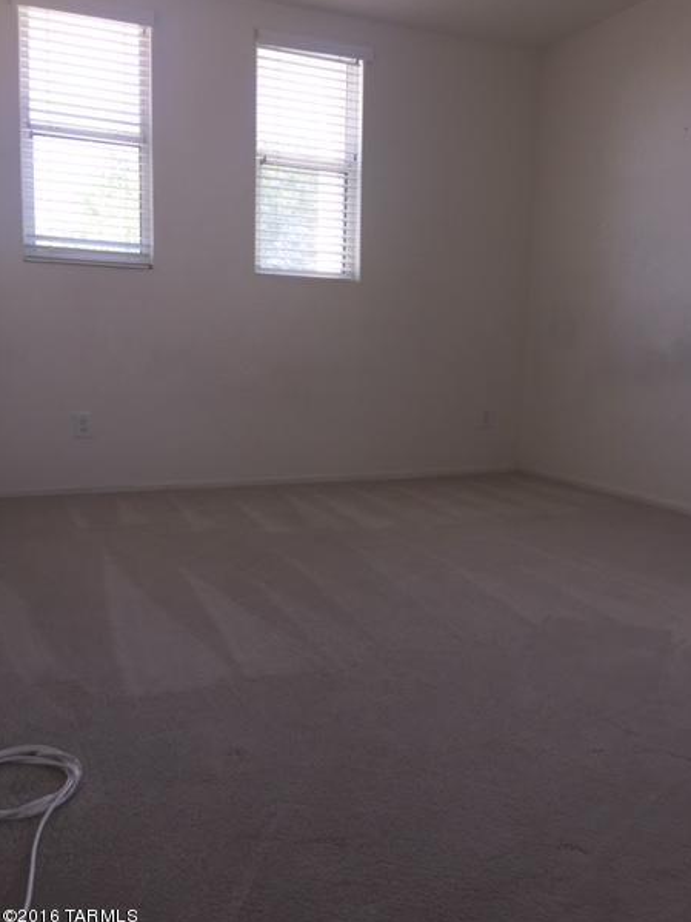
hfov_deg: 45.4
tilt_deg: -6.1
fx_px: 825
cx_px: 363
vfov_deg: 58.4
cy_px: 460
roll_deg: -1.4
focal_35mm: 31
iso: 32
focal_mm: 4.15
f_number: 2.2
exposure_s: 1/154
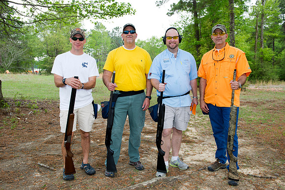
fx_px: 245
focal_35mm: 31
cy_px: 95
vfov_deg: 42.3
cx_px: 142
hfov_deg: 60.3
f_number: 5.6
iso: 400
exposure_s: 1/250
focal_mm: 31
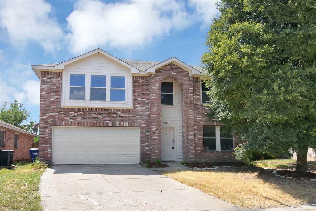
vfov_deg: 43.6
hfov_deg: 61.9
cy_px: 106
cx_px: 158
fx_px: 263
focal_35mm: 30
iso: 110
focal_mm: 20
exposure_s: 1/250
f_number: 8
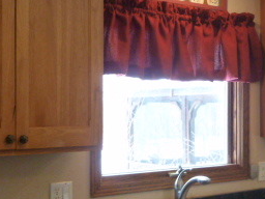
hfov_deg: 25.2
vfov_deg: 19.6
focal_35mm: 75
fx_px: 574
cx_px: 236
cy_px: 117
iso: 400
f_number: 3.4
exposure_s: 1/30
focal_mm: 5
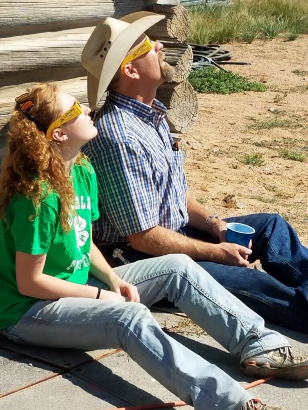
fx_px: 308
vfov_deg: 67.3
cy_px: 205
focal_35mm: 26
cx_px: 154
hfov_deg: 53.1
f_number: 1.7
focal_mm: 4.2
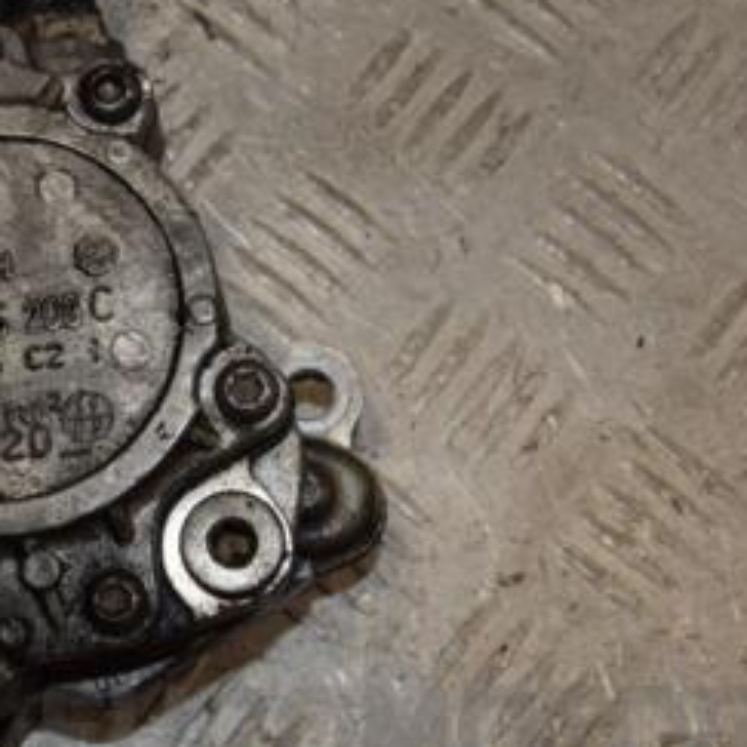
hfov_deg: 19.1
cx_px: -15
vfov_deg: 19.7
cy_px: 323
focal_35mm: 88
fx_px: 2148
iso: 800
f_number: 9
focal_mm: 28
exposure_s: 1/200
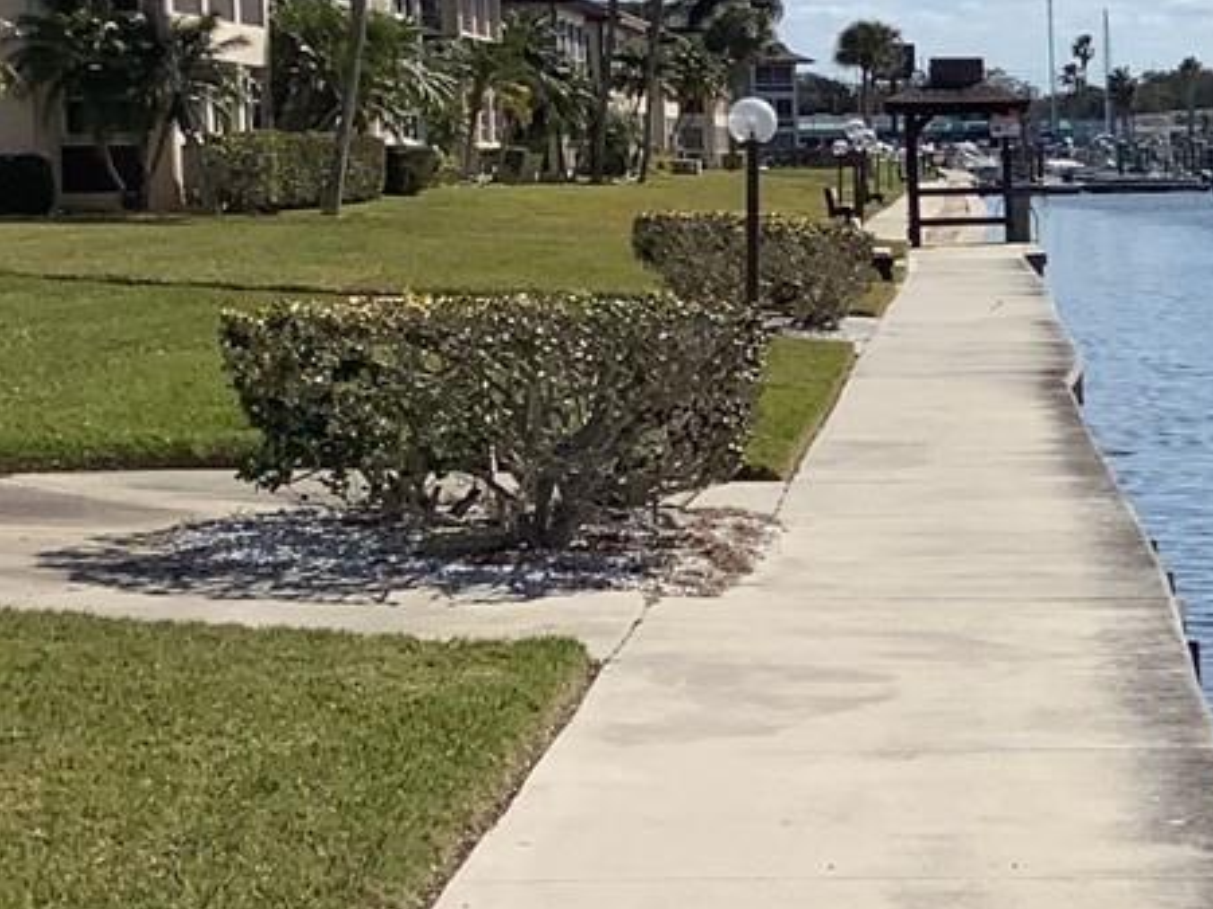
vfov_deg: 13.5
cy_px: 489
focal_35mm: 110
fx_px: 3854
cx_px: 1719
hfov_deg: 16.6
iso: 25
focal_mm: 3.3
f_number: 2.4
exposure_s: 1/2632
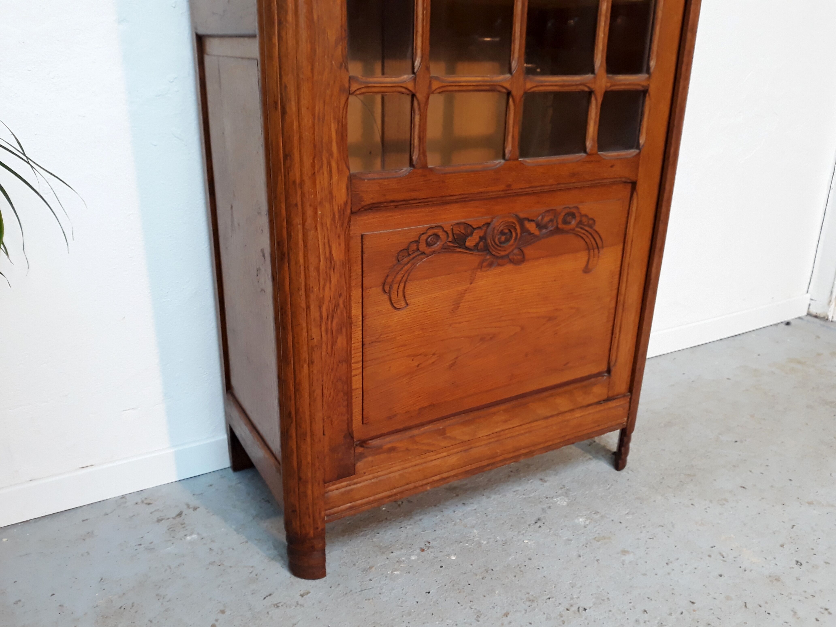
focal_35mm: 27
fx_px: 652
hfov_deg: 65.3
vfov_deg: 51.4
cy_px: 314
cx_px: 418
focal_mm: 3.71
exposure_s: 1/50
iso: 160
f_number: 1.7
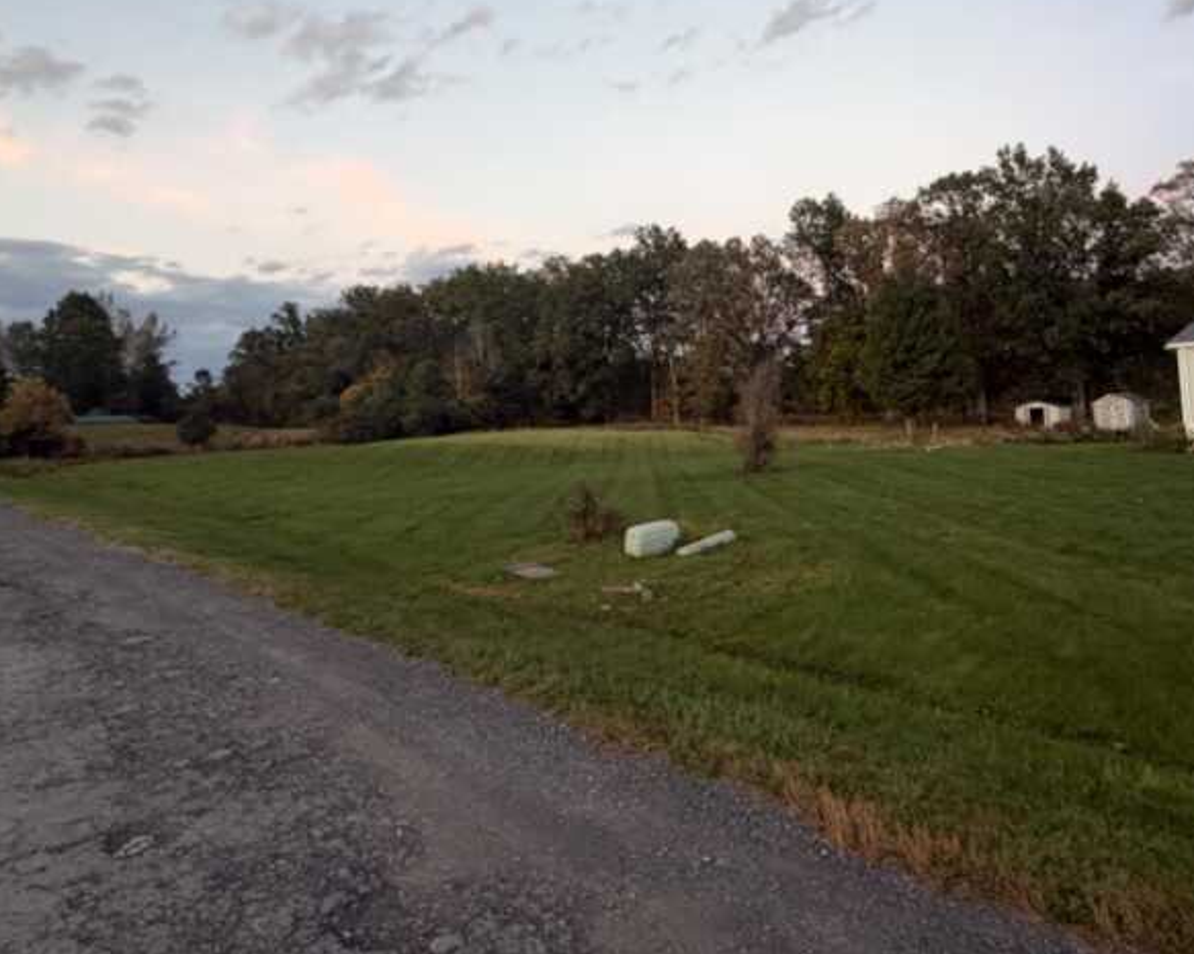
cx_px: 700
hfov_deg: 69.8
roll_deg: +1.9
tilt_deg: +4.9
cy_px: 334
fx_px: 848
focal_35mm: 24
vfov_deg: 57.7
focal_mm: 2.22
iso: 320
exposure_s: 1/109
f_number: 2.2
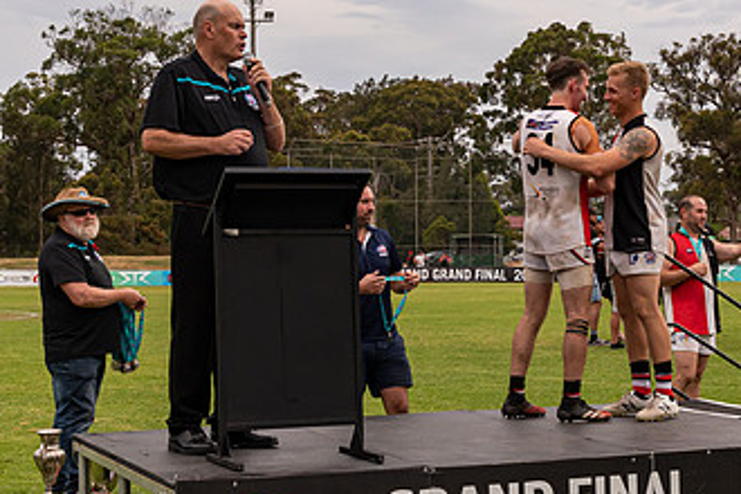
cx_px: 549
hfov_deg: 25.4
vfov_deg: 17.3
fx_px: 1626
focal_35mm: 79
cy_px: 262
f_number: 6.3
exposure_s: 1/400
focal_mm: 27
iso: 400
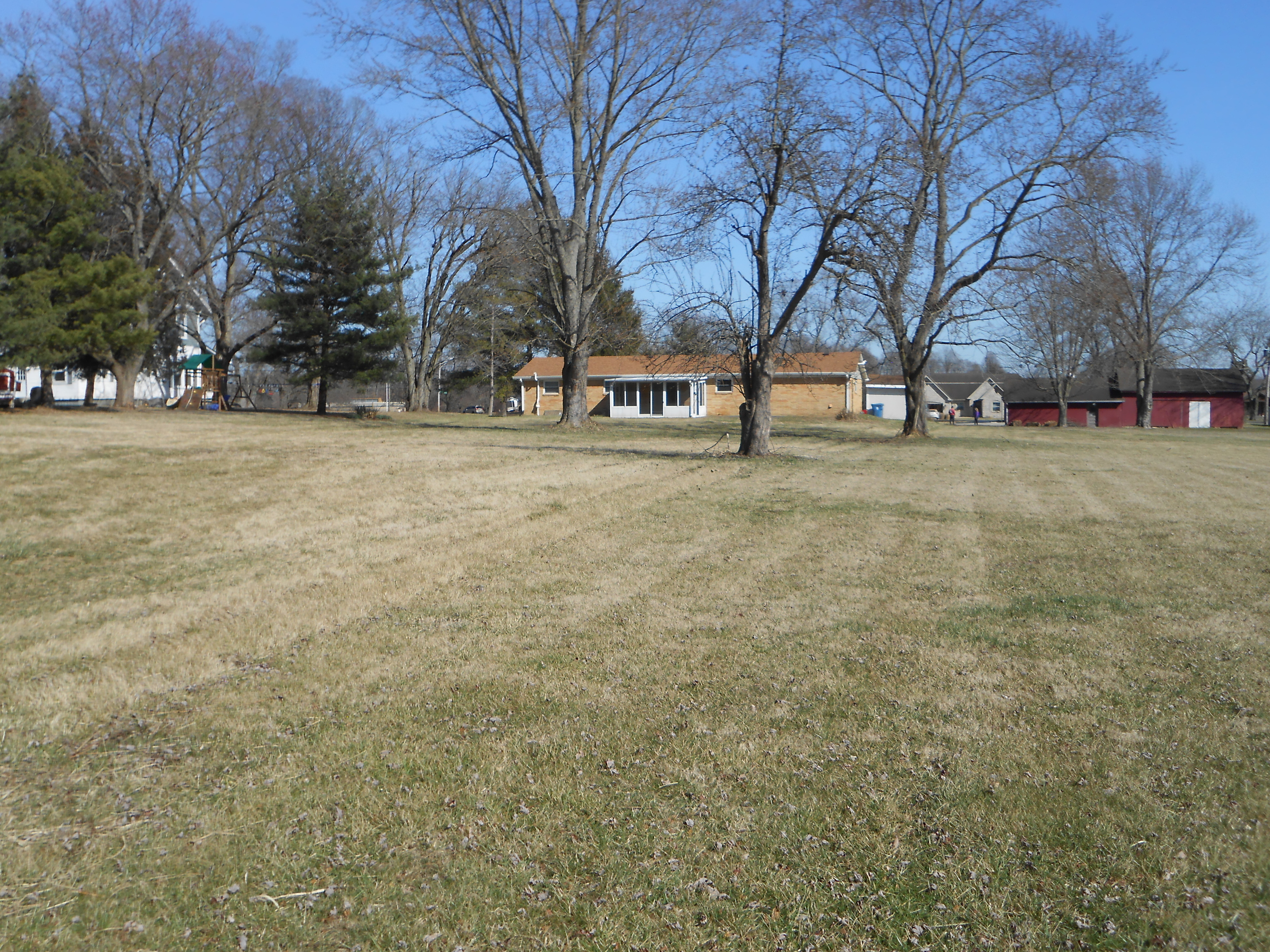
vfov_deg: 37.7
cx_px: 635
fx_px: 1394
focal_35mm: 38
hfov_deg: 49.0
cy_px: 476
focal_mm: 6.8
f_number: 4.2
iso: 80
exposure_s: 1/800
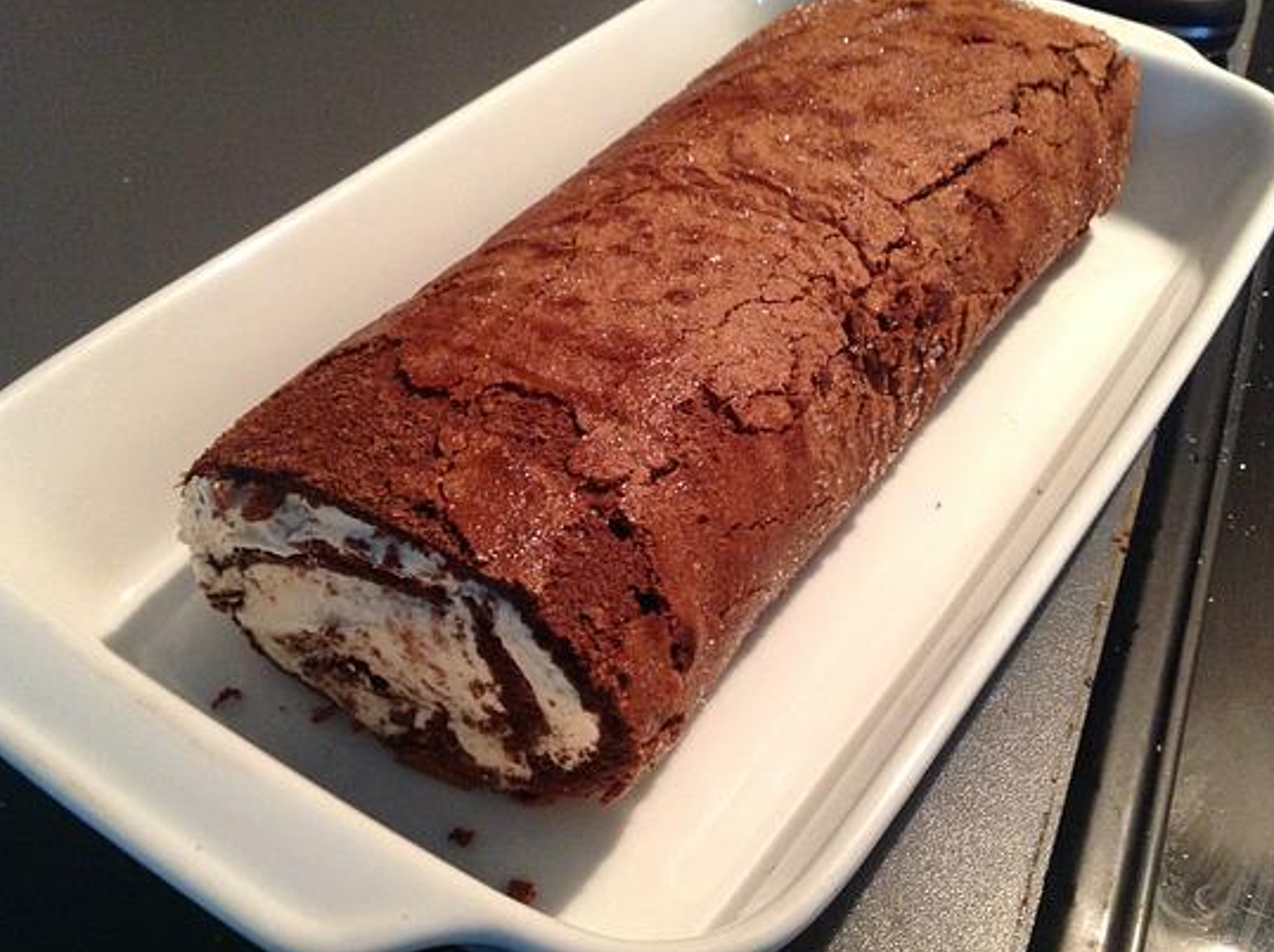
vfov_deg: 36.7
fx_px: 1433
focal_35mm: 39
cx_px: 668
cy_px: 488
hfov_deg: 47.9
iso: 320
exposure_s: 1/17
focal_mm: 4.28
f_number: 2.4
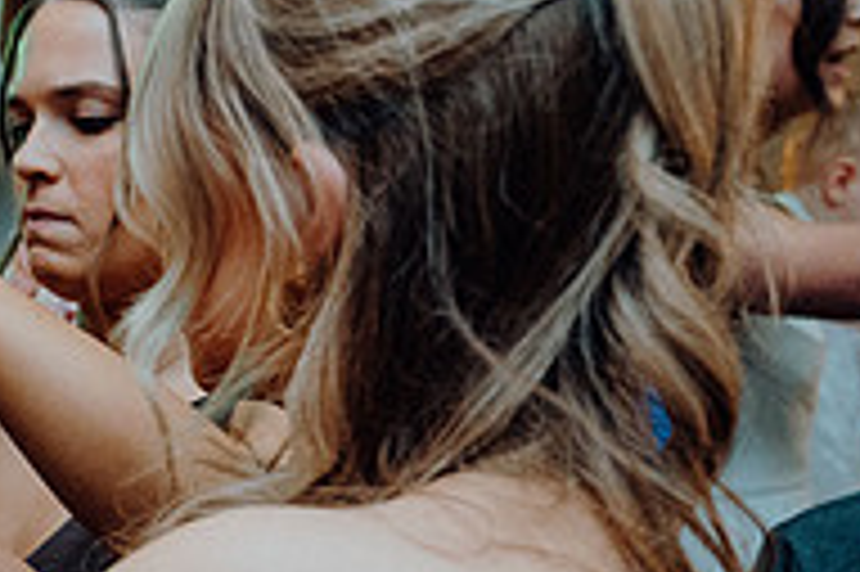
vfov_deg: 16.2
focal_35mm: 82
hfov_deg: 22.3
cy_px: 624
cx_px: -252
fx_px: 1957
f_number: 3.5
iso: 3200
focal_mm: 27
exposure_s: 1/160
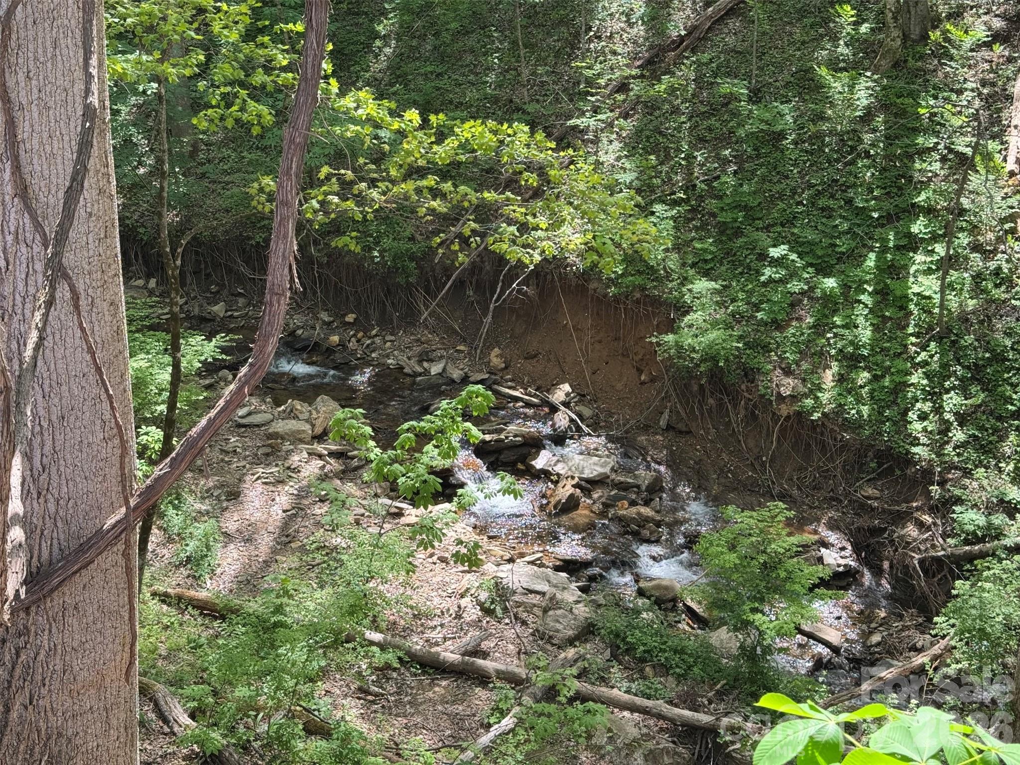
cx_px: 510
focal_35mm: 48
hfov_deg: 39.7
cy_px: 382
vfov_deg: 30.3
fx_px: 1414
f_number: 1.78
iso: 64
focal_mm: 6.76
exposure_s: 1/248
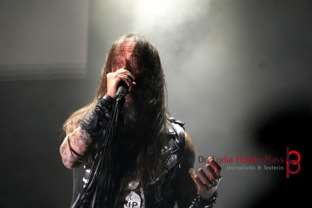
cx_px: 156
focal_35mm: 172
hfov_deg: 11.9
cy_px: 104
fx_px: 1495
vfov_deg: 8.0
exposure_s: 1/160
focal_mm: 115
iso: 6400
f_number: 5.6
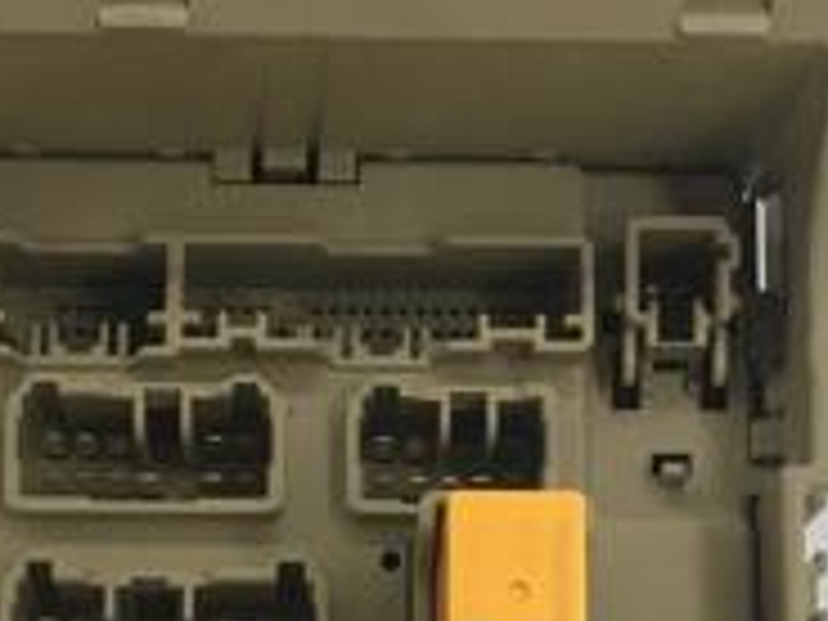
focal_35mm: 101
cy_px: 747
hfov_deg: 19.4
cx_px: 328
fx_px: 2416
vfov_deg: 14.2
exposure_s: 1/33
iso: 25
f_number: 2.2
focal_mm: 4.15
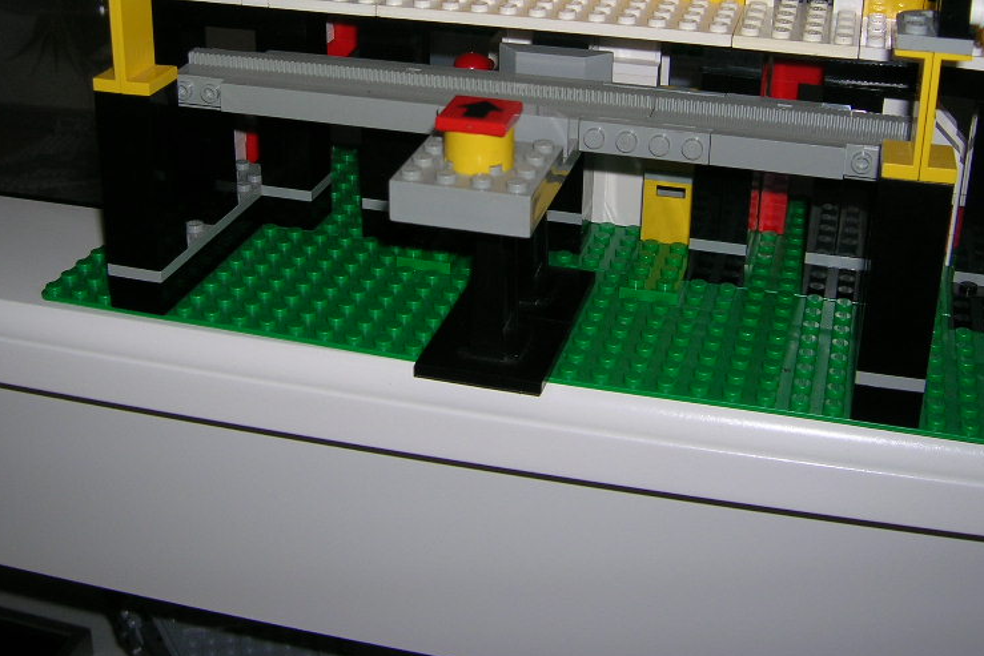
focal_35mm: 49
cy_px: 149
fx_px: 1340
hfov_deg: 40.3
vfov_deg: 27.1
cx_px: 477
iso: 50
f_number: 2.9
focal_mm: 5.7
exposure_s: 1/60.1
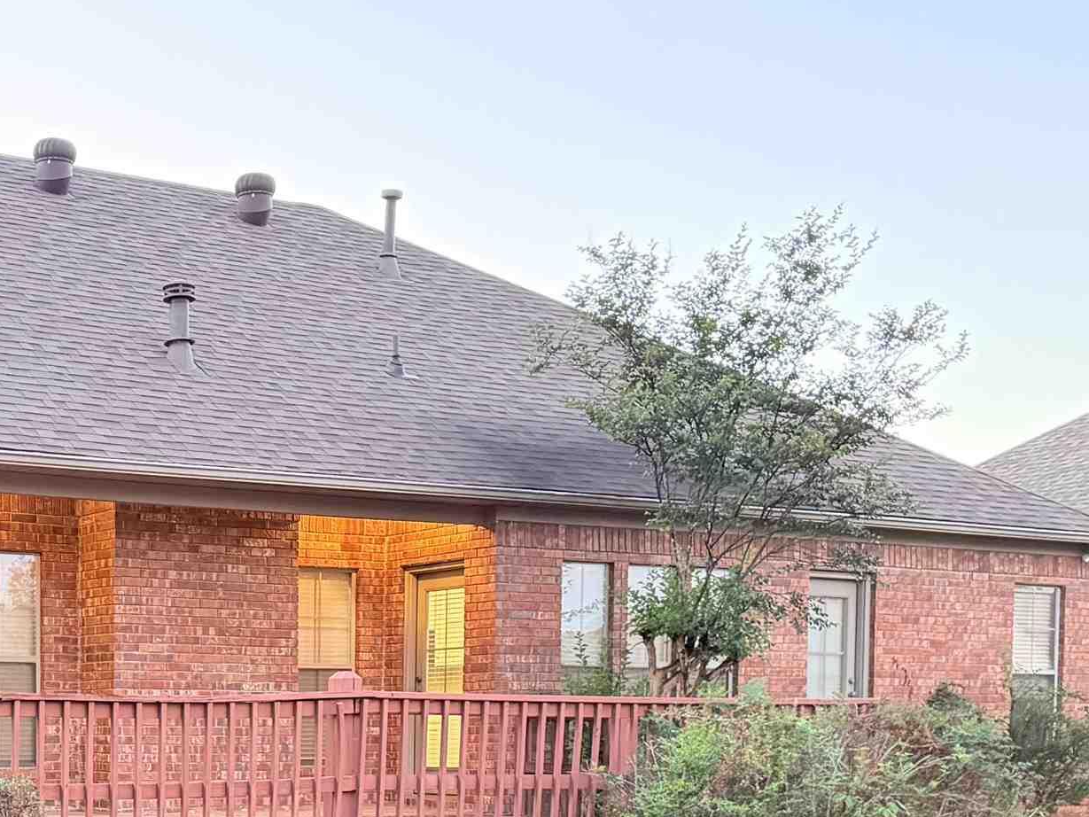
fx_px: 1888
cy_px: 833
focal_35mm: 60
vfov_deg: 23.3
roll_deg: -0.6
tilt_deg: -3.4
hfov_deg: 30.7
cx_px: 97
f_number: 1.78
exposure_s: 1/37
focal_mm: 6.76
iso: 1000
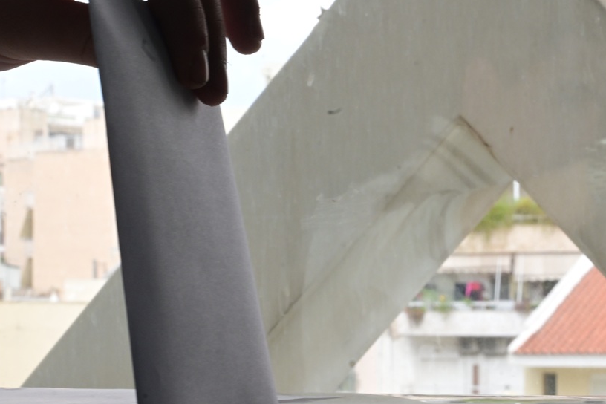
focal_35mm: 128
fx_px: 2154
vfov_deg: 10.7
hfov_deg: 16.0
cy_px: 265
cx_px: 189
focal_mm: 58
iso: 640
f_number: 22
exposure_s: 1/25
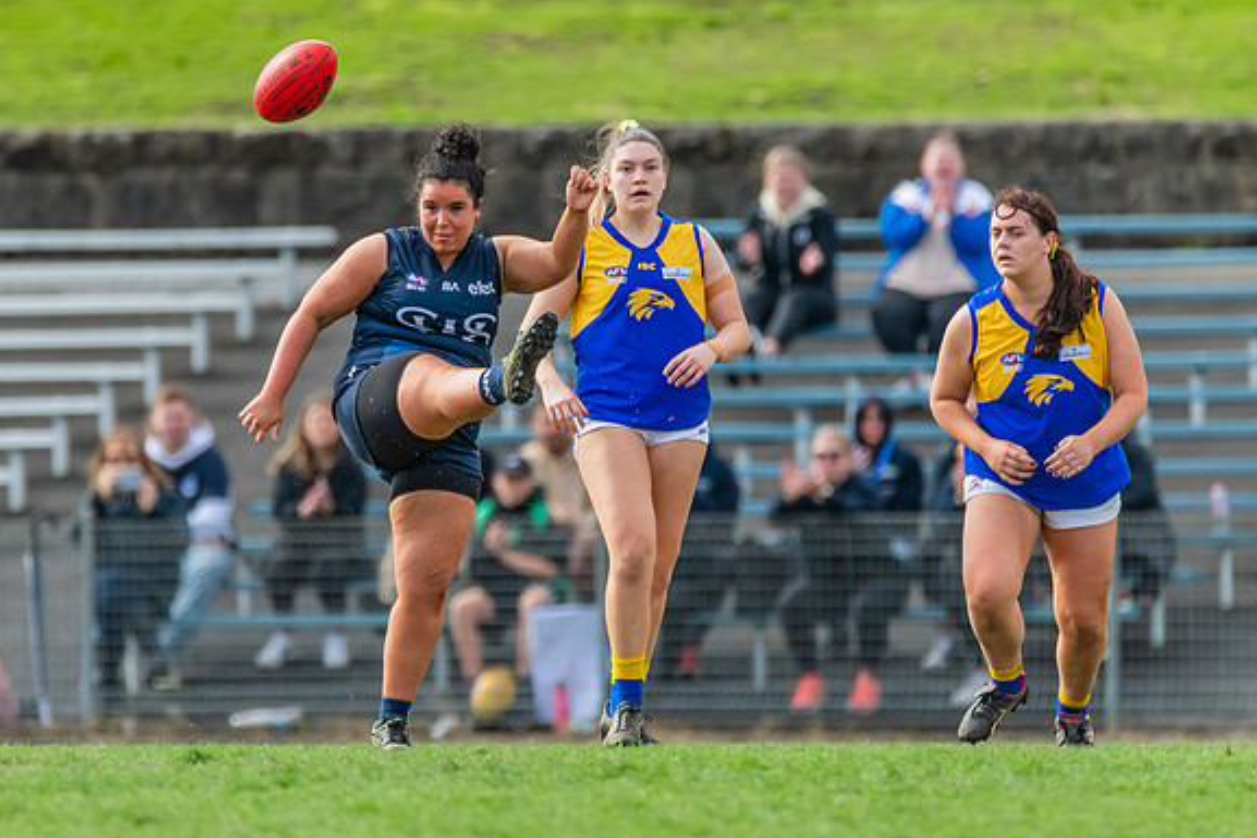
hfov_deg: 2.2
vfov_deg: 1.5
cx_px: 486
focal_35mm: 945
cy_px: 387
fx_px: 33002
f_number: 6.3
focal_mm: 600
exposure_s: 1/1600
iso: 1100
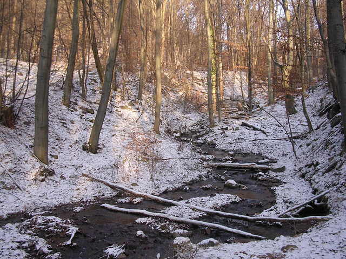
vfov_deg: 37.7
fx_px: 380
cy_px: 130
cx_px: 173
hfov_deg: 49.0
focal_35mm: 38
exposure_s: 1/124
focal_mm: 5.8
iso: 100
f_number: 2.8
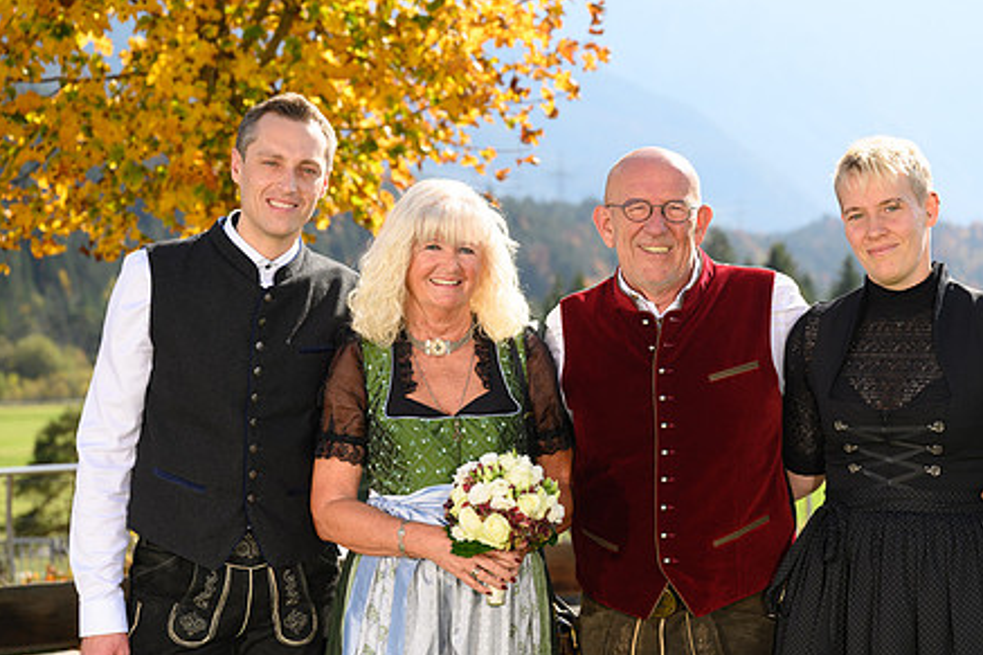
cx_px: 594
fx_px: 2102
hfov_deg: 26.3
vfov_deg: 17.7
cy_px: 394
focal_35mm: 77
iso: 100
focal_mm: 58
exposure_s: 1/500
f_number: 4
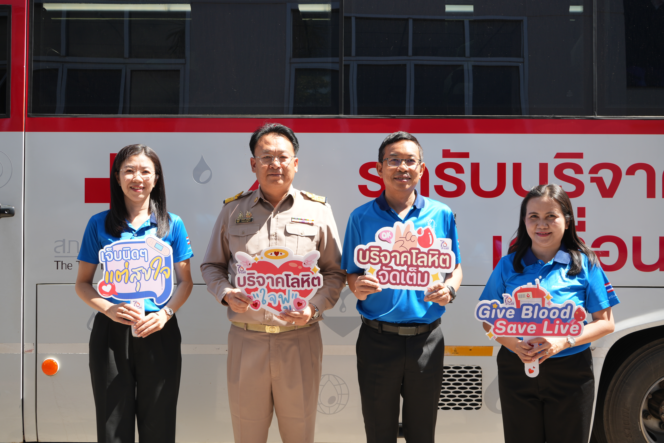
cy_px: 222
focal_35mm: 34
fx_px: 627
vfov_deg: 38.9
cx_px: 332
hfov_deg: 55.8
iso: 100
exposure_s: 1/125
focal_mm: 34
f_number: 6.3
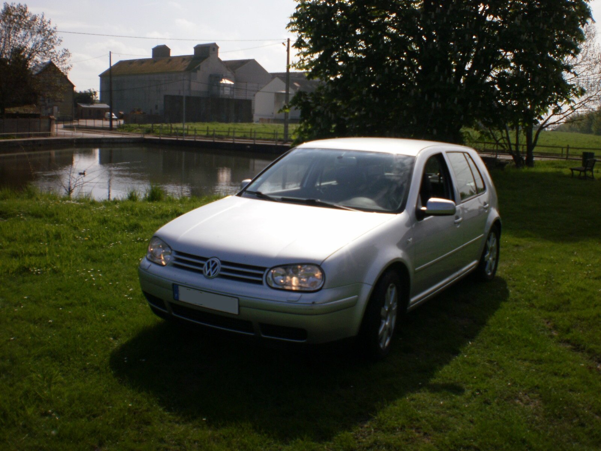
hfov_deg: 51.4
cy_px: 226
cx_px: 300
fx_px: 625
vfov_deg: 39.7
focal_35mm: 36
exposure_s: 1/1250
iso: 100
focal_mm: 6.3
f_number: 4.6
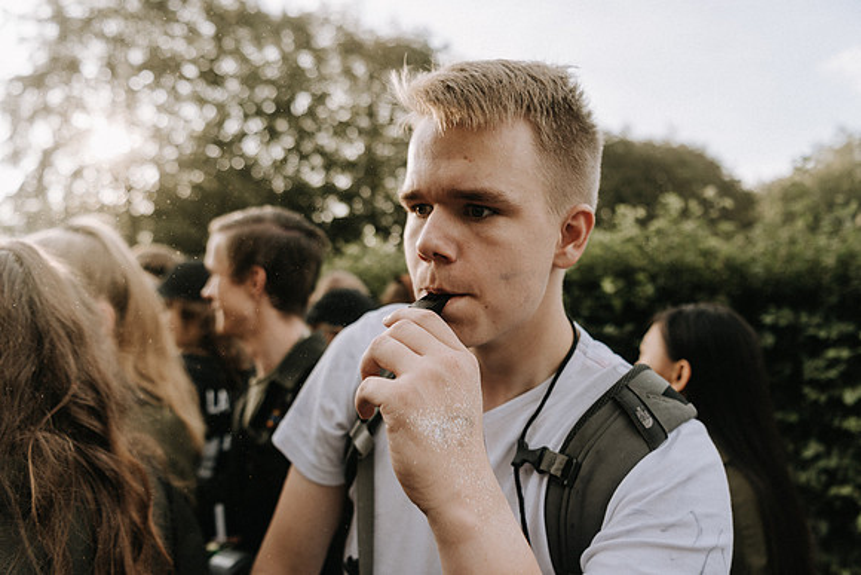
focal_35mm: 24
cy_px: 288
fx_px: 574
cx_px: 430
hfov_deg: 73.7
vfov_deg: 53.2
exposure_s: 1/500
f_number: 2.8
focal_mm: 24
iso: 100
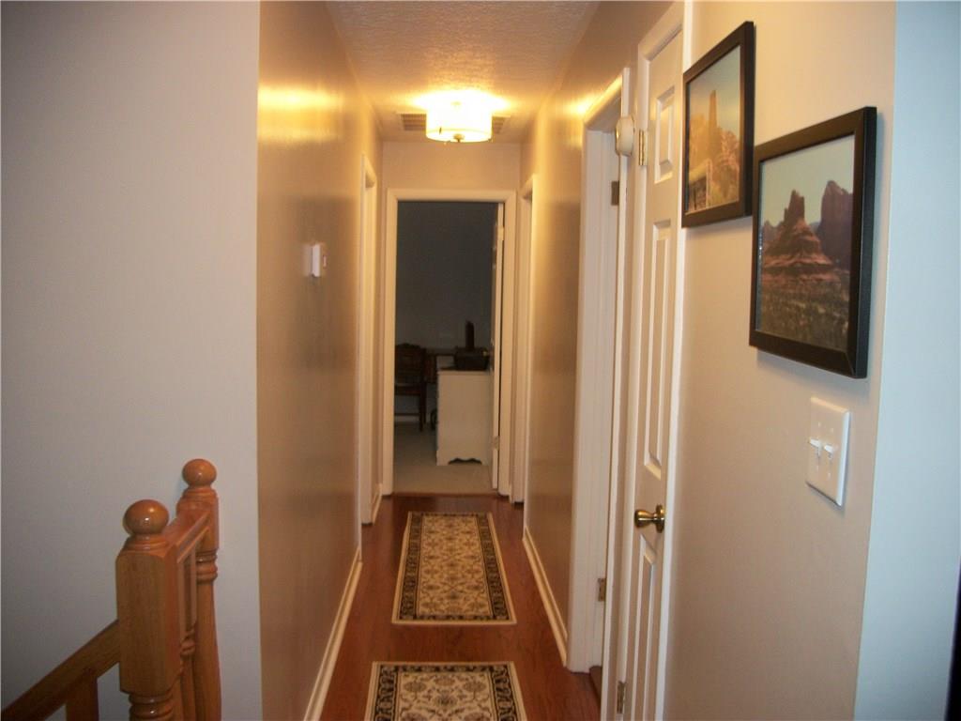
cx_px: 480
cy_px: 360
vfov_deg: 44.2
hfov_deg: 56.8
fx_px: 888
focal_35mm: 32
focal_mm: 5.7
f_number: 2.9
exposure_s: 1/30
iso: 160
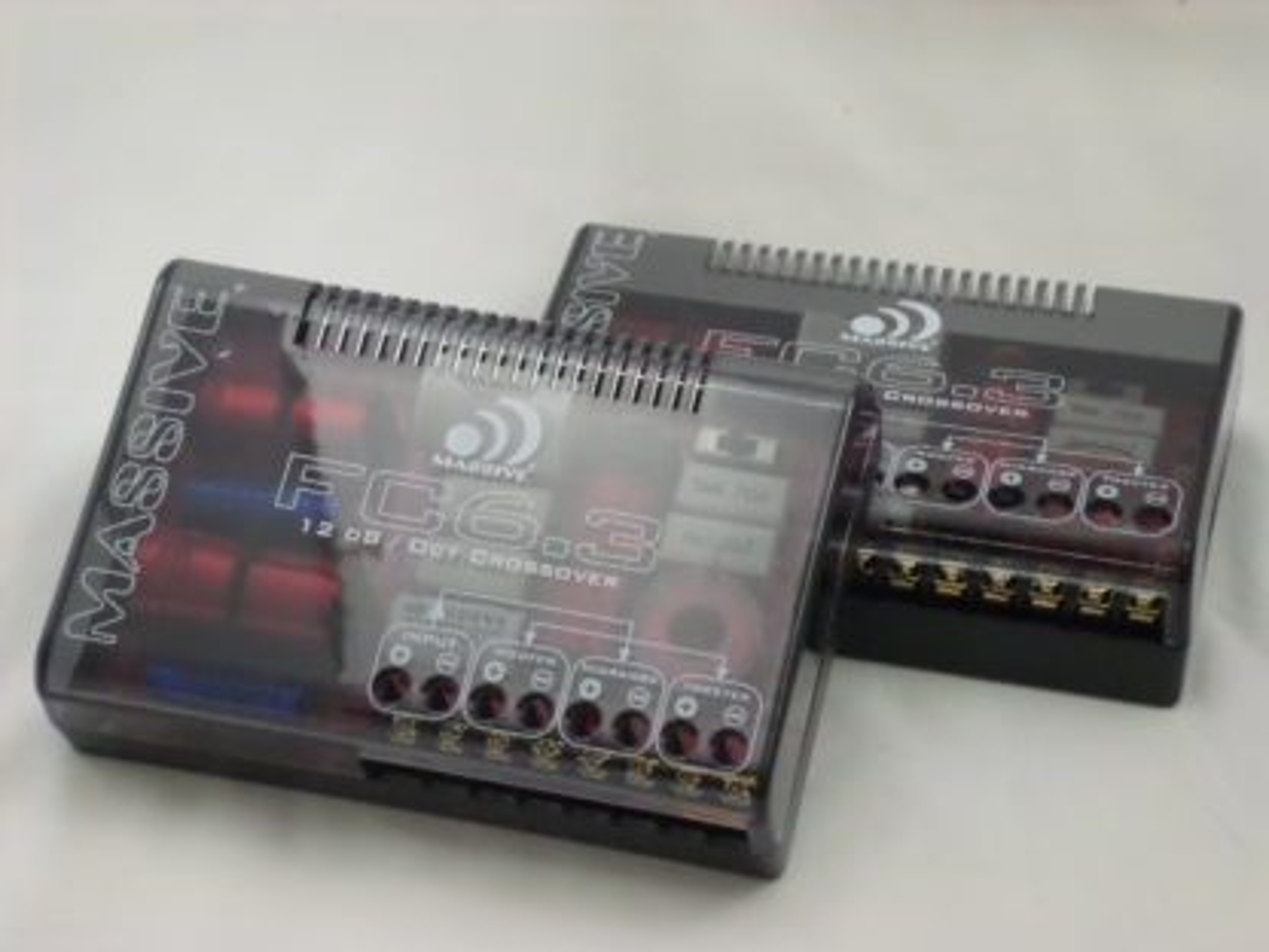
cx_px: 634
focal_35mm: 125
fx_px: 4582
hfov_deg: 15.8
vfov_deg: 11.9
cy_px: 476
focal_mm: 22.5
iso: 640
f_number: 6.3
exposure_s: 1/60
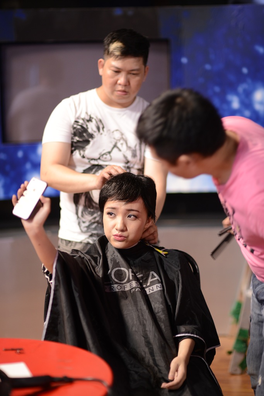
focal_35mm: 85
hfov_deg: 16.1
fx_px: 935
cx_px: 132
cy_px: 198
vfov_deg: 23.9
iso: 800
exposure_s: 1/60
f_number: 1.4
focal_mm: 85
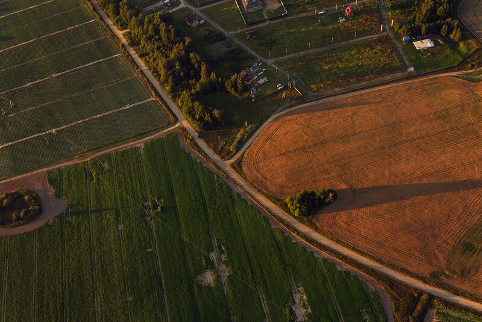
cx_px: 241
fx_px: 469
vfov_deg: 37.9
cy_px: 161
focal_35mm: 35
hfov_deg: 54.4
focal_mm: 35
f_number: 4
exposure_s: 1/160
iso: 100
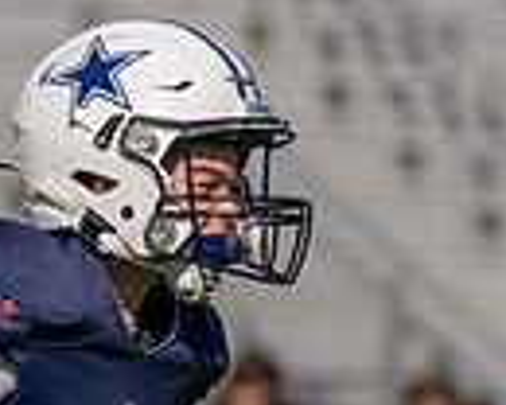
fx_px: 15874
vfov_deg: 1.5
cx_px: 1338
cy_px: 387
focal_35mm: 1060
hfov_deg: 1.8
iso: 160
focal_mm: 155
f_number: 3.2
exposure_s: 1/3200
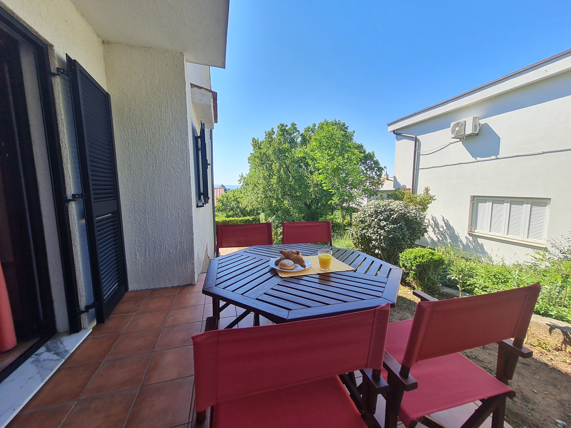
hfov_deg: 106.2
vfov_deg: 89.9
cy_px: 214
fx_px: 214
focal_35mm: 13
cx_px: 286
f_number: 2.2
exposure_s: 1/430
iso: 50
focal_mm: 1.74
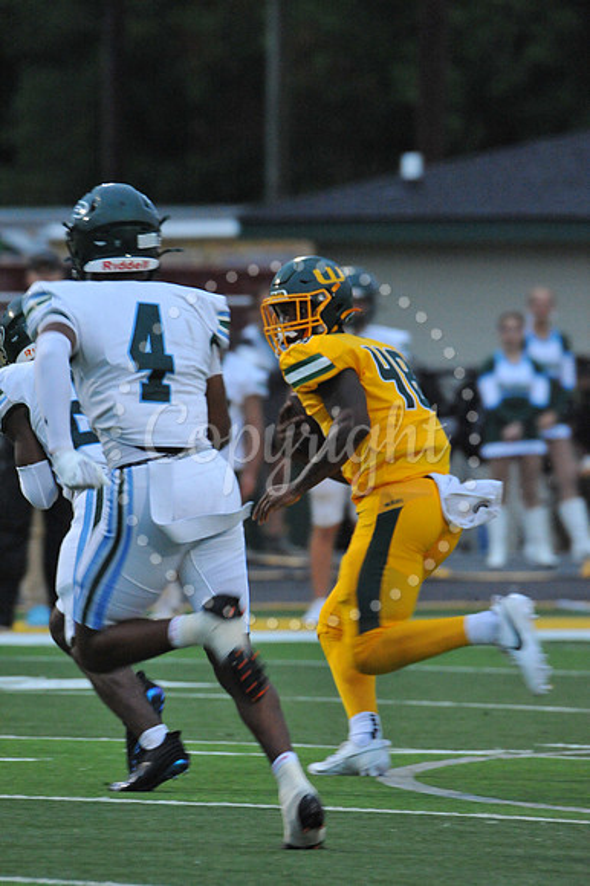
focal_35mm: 600
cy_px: 443
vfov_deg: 3.4
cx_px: 295
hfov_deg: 2.3
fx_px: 14766
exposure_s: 1/200
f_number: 11
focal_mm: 600
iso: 6400
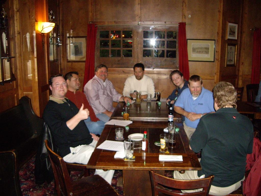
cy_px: 98
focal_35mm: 38
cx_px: 130
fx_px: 287
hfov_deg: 49.0
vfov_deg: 37.7
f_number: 2.7
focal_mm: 6.2
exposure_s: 1/40
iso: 400
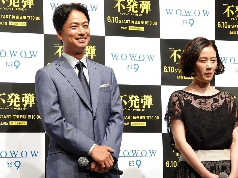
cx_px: 124
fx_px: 749
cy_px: 89
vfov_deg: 13.6
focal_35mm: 109
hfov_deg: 18.0
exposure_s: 1/100
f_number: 4
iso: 500
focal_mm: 36.72
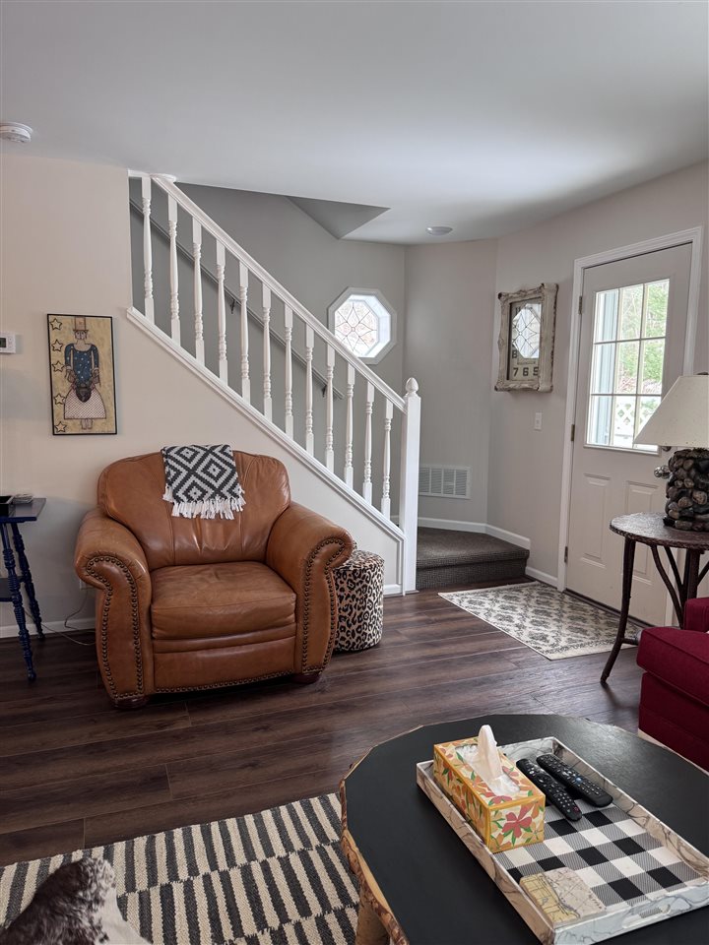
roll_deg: -0.6
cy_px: 472
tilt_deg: -5.4
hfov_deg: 56.8
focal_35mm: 24
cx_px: 354
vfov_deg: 71.6
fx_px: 655
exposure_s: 1/60
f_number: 1.78
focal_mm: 6.76
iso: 125
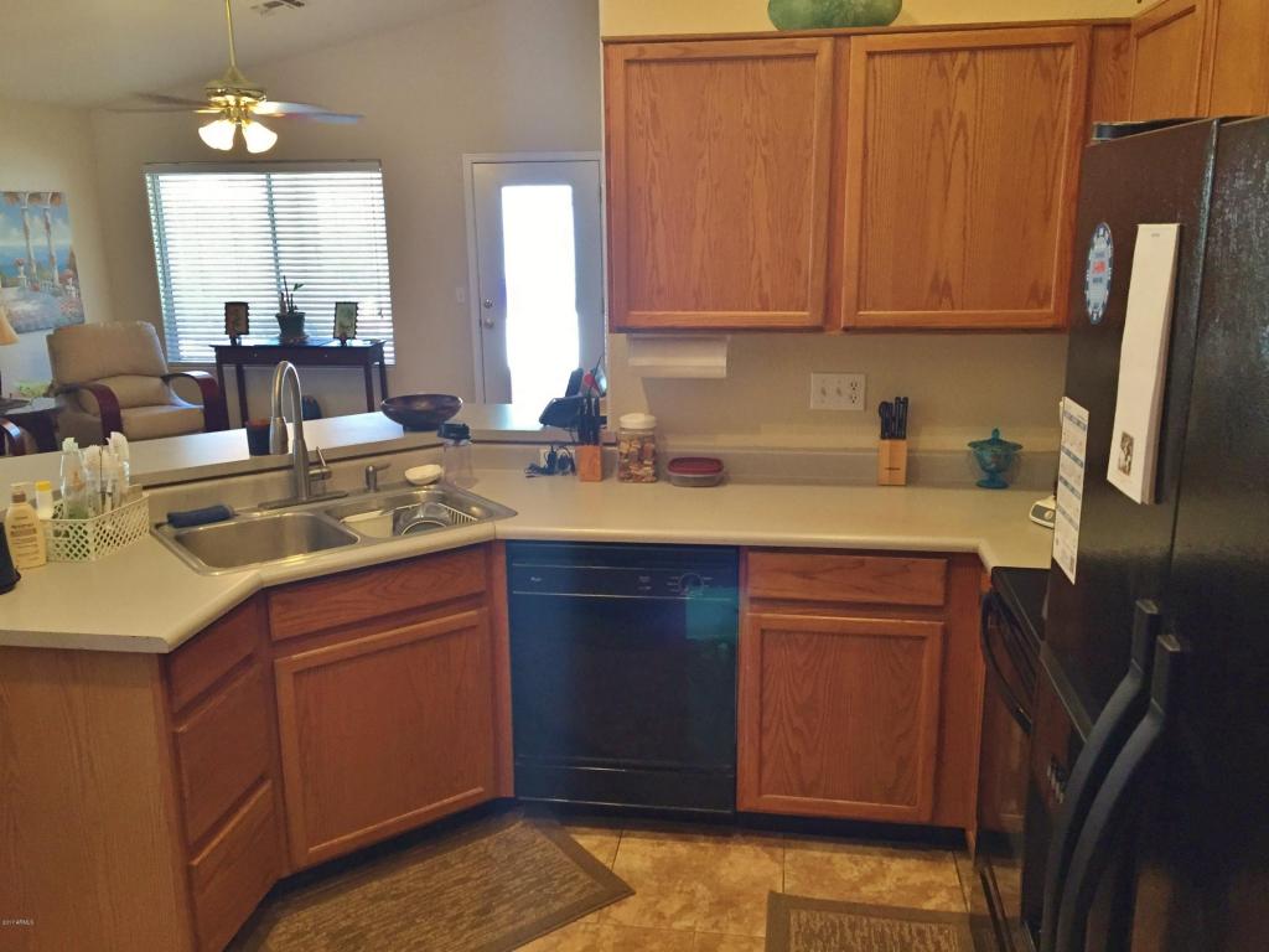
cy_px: 476
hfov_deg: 61.7
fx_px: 1063
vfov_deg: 48.2
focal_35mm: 29
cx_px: 634
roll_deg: -0.2
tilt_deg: -14.4
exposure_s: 1/30
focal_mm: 4.15
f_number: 2.2
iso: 160
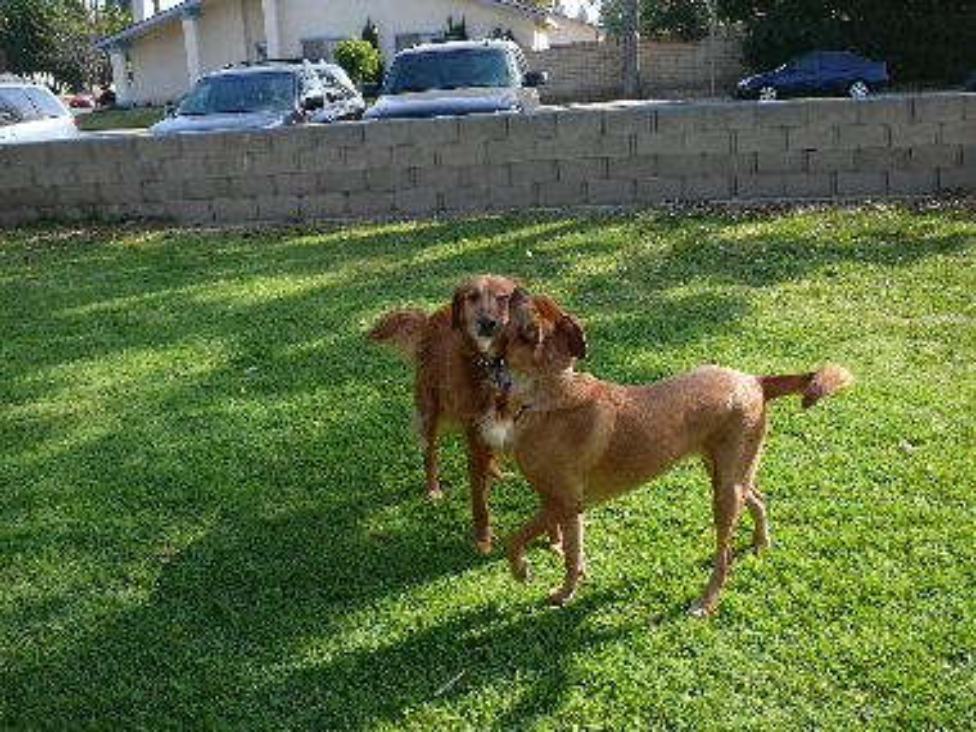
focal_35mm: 35
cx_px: 488
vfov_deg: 40.7
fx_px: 987
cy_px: 366
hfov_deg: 52.6
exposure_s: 1/500
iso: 80
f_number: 2.8
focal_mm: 5.2
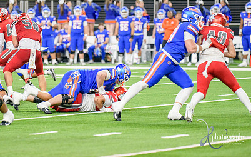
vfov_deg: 4.6
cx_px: 82
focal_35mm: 287
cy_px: 44
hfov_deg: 7.3
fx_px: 1963
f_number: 2.8
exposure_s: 1/400
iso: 1000
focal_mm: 195
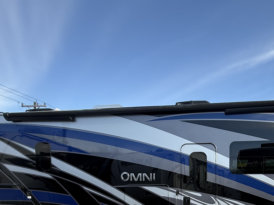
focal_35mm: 31
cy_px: 207
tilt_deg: -3.9
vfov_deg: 39.7
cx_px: 222
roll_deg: -1.0
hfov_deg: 54.1
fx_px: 245
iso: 50
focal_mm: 2.22
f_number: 2.2
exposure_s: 1/376
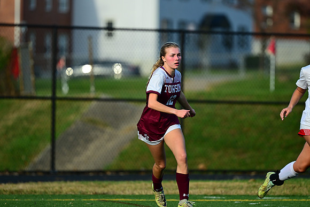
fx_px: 4306
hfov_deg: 4.1
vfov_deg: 2.8
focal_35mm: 500
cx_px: 155
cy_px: 104
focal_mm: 500
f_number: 5.6
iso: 1000
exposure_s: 1/2000
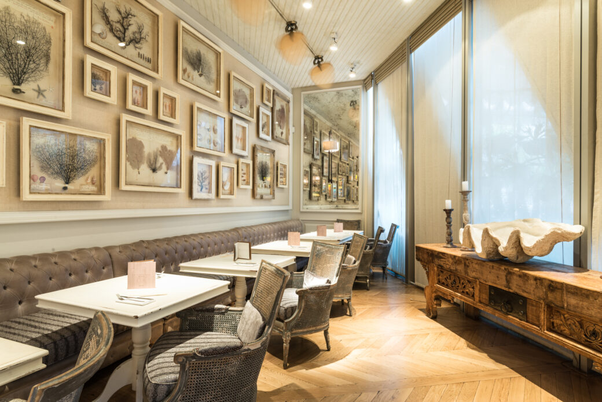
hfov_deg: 84.0
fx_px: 335
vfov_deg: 62.0
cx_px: 301
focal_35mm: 20
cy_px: 201
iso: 100
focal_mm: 20
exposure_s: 6
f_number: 11
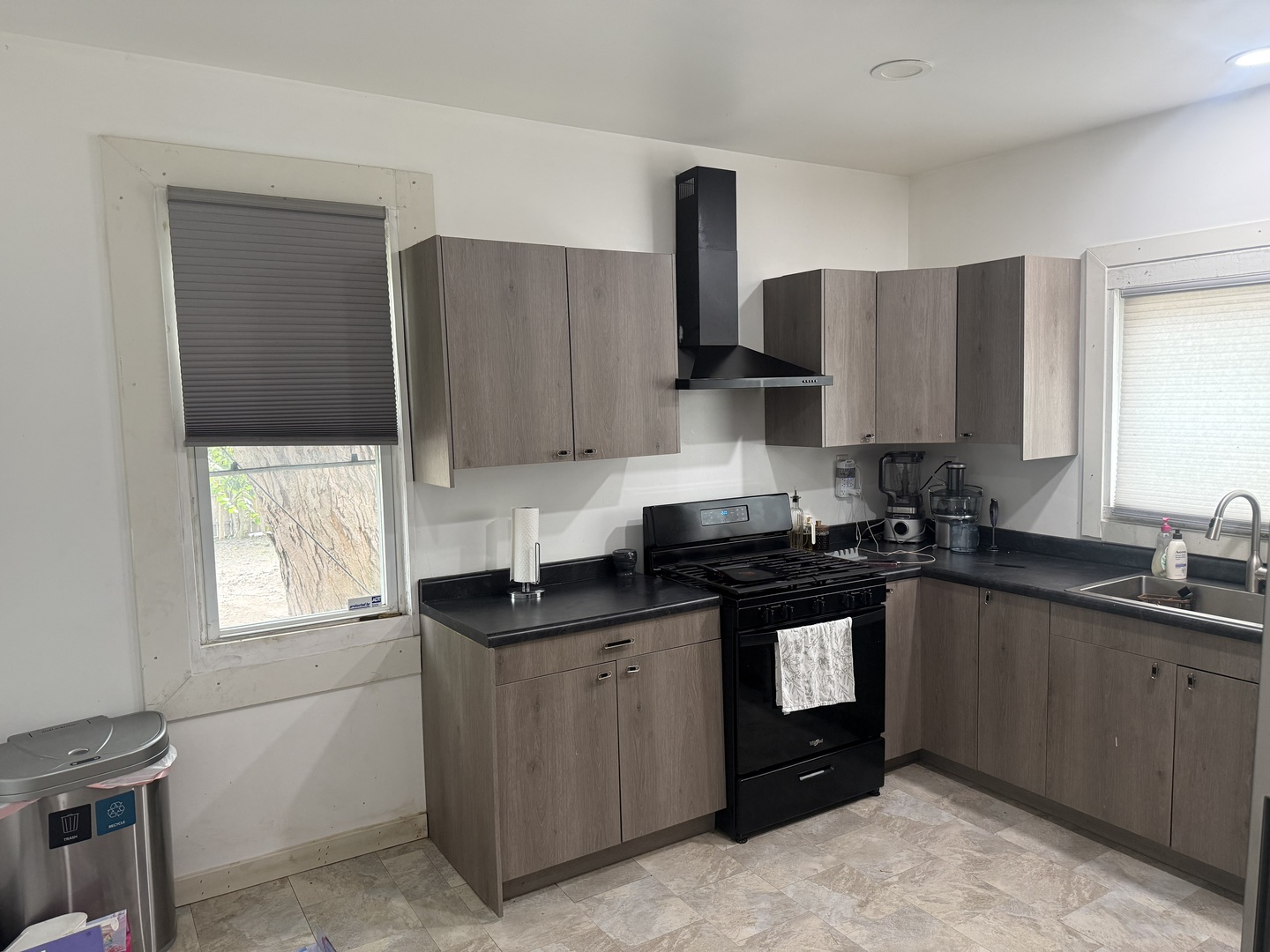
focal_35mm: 24
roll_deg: +1.6
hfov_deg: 71.6
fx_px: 881
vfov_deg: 56.8
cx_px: 635
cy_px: 476
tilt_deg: -5.5
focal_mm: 6.76
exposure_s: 1/60
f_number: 1.78
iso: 250
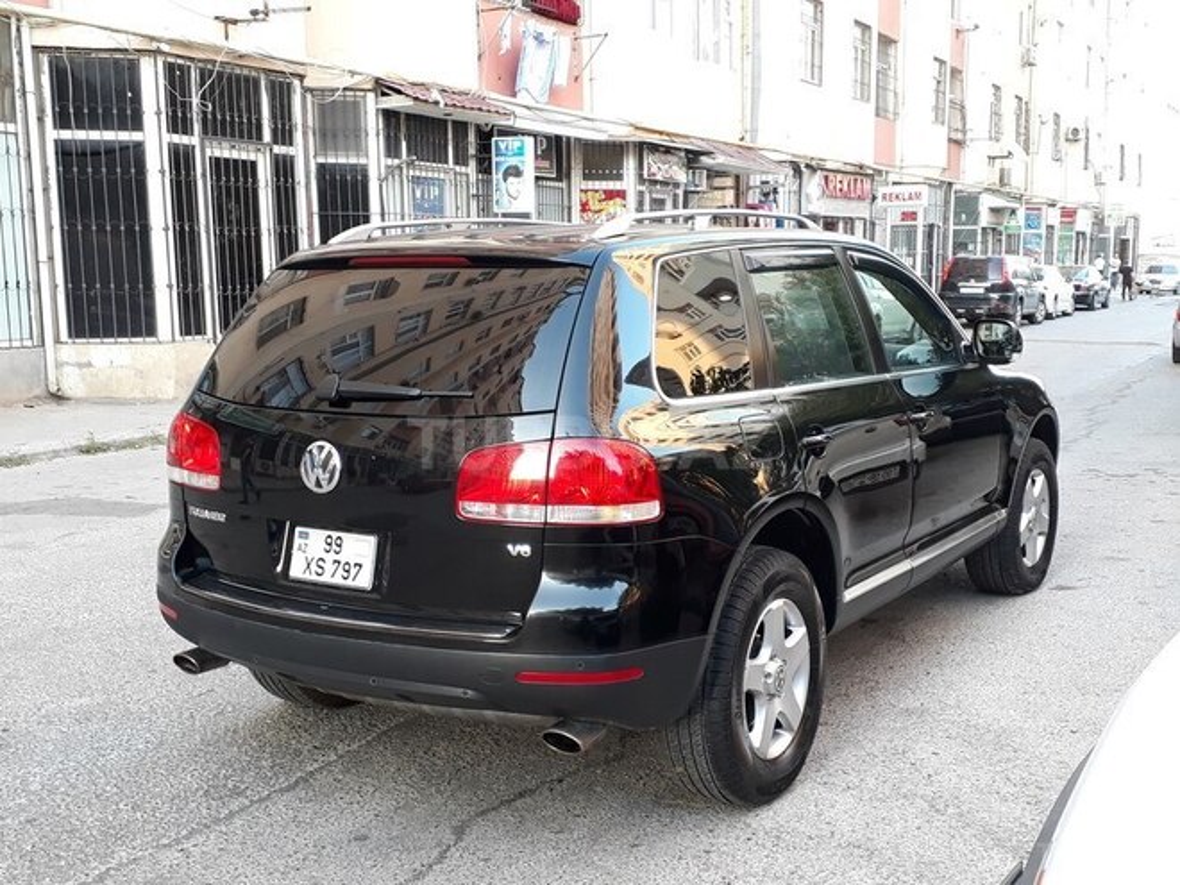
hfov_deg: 65.3
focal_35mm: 27
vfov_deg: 51.4
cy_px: 442
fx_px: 920
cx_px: 590
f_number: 1.9
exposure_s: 1/33
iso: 50
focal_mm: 3.6
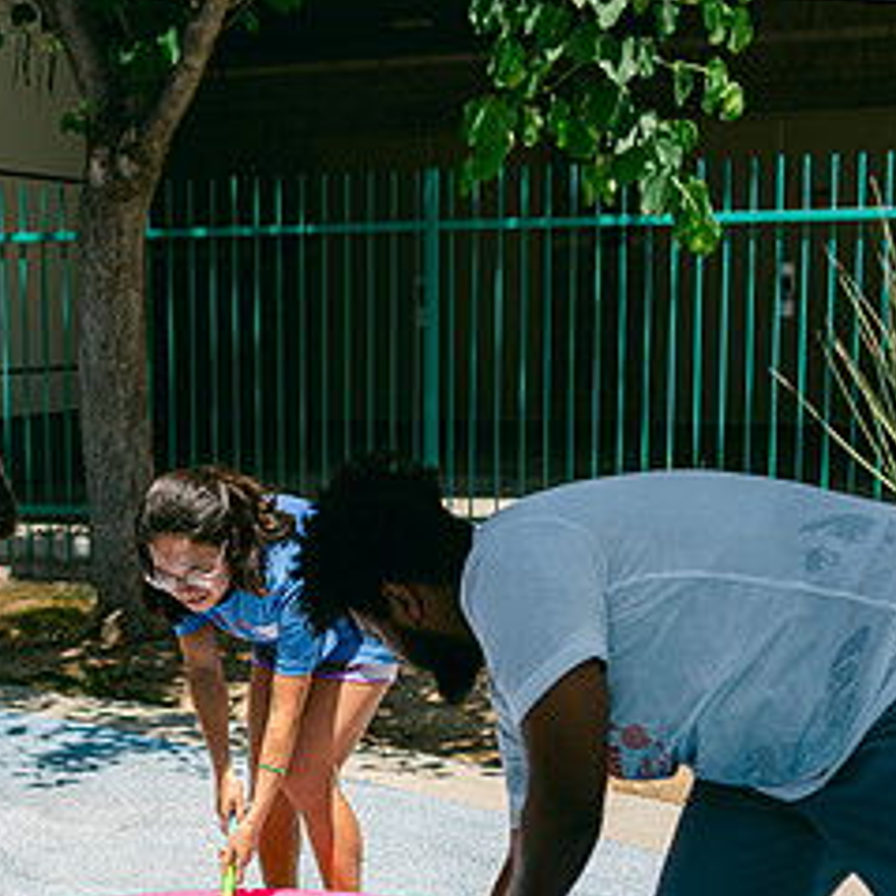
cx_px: 206
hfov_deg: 23.7
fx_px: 2108
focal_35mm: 72
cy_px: 664
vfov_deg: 23.8
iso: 100
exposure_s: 1/4000
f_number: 2.8
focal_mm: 35
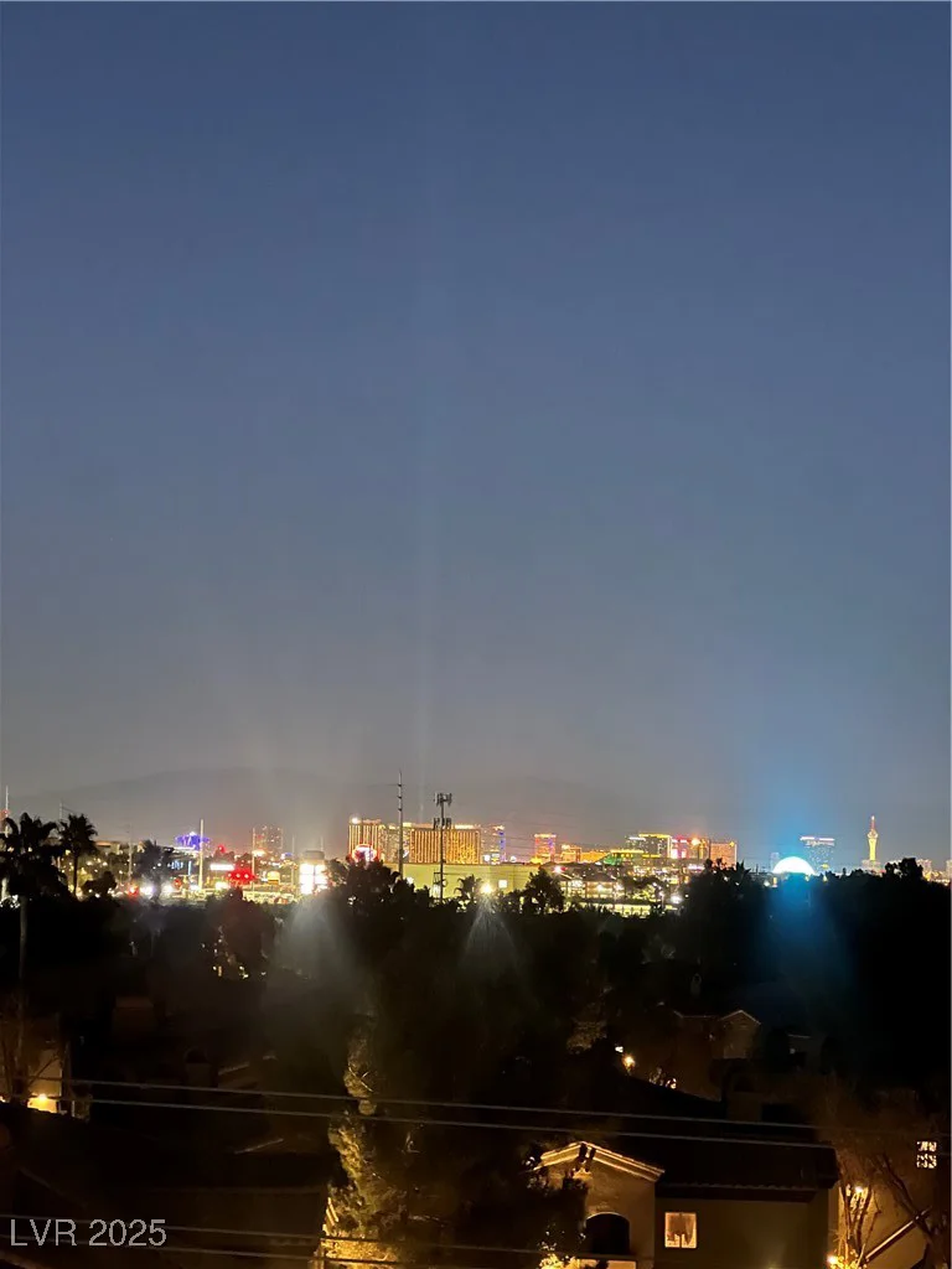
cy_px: 634
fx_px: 2824
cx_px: 476
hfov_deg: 19.1
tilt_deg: +4.1
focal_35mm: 77
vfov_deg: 25.3
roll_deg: -1.3
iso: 2000
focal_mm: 9
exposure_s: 1/8
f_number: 2.8
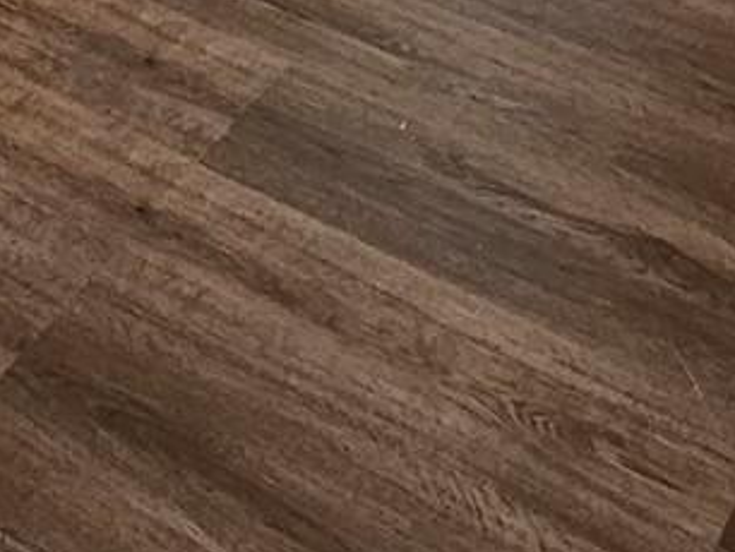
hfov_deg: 22.3
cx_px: 207
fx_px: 1849
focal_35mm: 87
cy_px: -970
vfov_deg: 11.8
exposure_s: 1/60
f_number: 2.2
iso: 125
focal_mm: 2.2
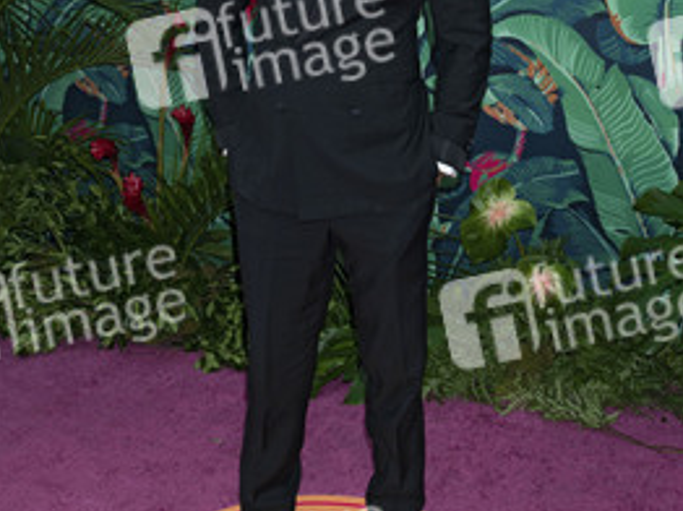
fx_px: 926
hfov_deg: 40.5
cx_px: 338
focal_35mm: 47
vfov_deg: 30.6
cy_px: 177
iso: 400
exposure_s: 1/200
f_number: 7.1
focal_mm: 32
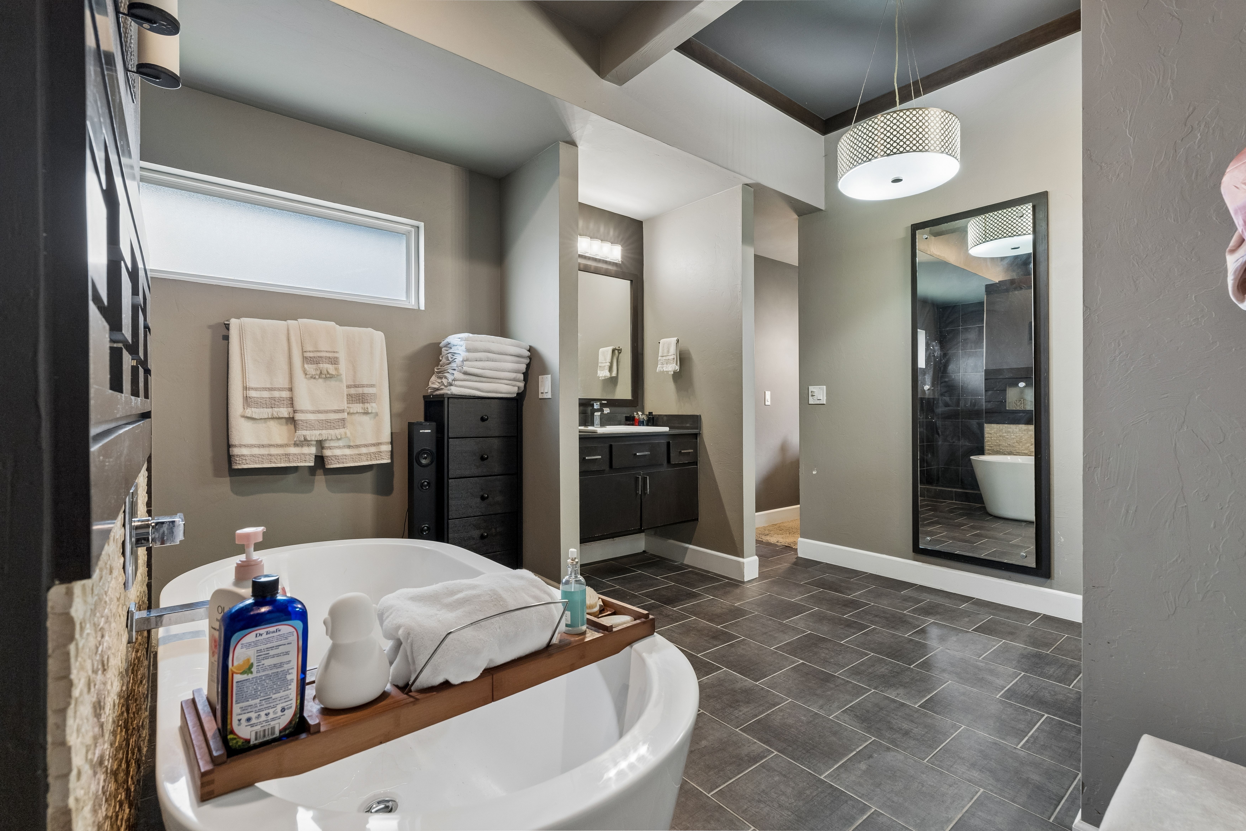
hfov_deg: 96.7
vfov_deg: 73.7
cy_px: 416
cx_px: 623
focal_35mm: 16
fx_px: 554
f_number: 8
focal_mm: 16
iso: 800
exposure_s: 1/50
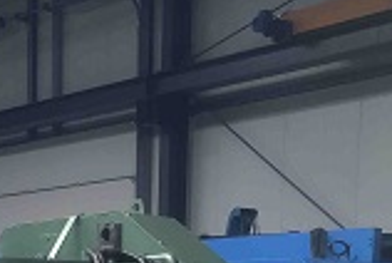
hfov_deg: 21.2
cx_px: -12
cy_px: 460
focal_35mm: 92
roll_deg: +0.5
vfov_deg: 13.5
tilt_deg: -9.3
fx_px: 1004
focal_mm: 4
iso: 100
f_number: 1.8
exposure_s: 1/12
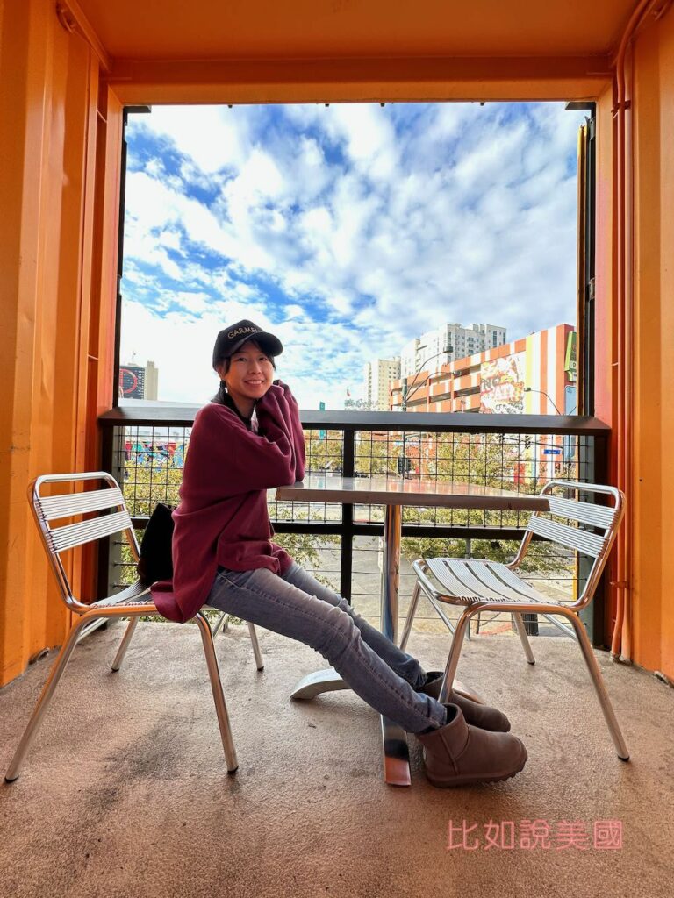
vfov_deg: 102.1
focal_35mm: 14
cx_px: 337
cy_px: 449
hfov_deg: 85.7
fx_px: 363
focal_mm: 2.22
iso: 40
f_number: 2.2
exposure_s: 1/191
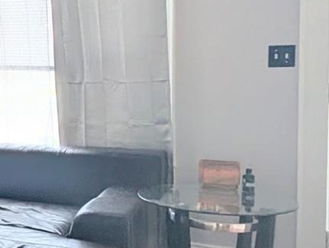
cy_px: 116
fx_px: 543
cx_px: -151
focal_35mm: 57
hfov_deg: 25.9
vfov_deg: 25.7
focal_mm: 2.02
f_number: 1.7
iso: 68
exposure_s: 1/223
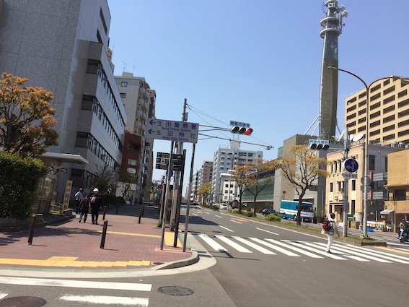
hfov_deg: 61.7
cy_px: 154
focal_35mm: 29
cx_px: 204
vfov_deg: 48.2
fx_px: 343
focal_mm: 4.15
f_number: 2.2
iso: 32
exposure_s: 1/2160
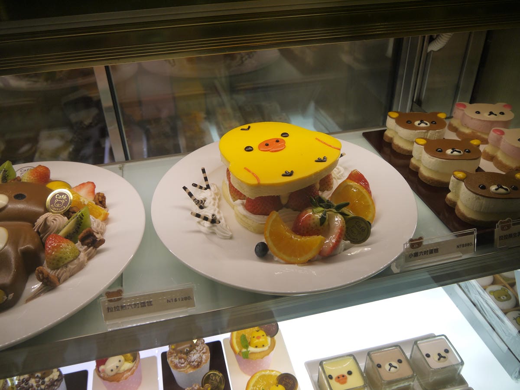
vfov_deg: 49.7
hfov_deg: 63.4
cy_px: 195
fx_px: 421
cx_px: 260
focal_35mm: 28
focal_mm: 14
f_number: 3.5
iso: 160
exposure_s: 1/100
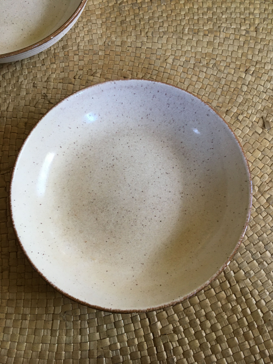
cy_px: 182
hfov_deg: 48.2
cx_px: 136
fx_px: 305
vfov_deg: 61.7
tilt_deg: -73.4
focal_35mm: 29
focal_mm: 4.15
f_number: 2.2
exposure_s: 1/30
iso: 80
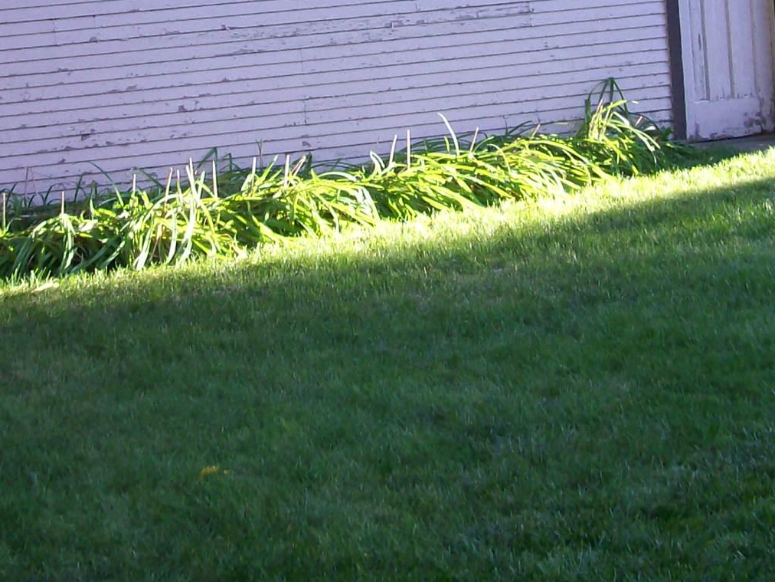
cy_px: -35
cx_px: 328
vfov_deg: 17.5
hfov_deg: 23.8
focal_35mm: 82
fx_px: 1836
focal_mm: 6
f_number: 2.7
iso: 80
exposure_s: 1/68.9
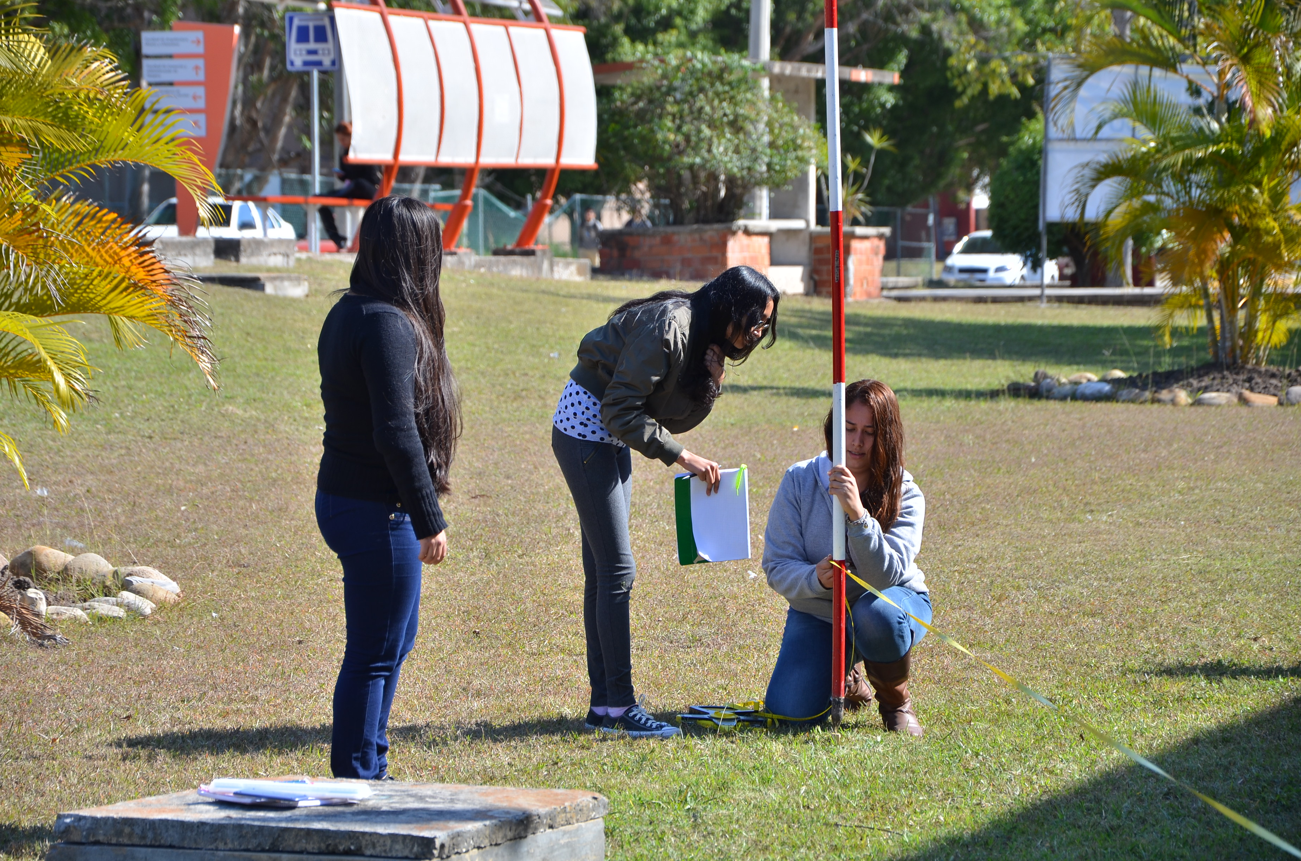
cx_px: 650
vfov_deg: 8.7
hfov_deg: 13.1
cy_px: 430
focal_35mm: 158
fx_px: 5680
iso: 100
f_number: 5.6
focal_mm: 105
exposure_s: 1/250
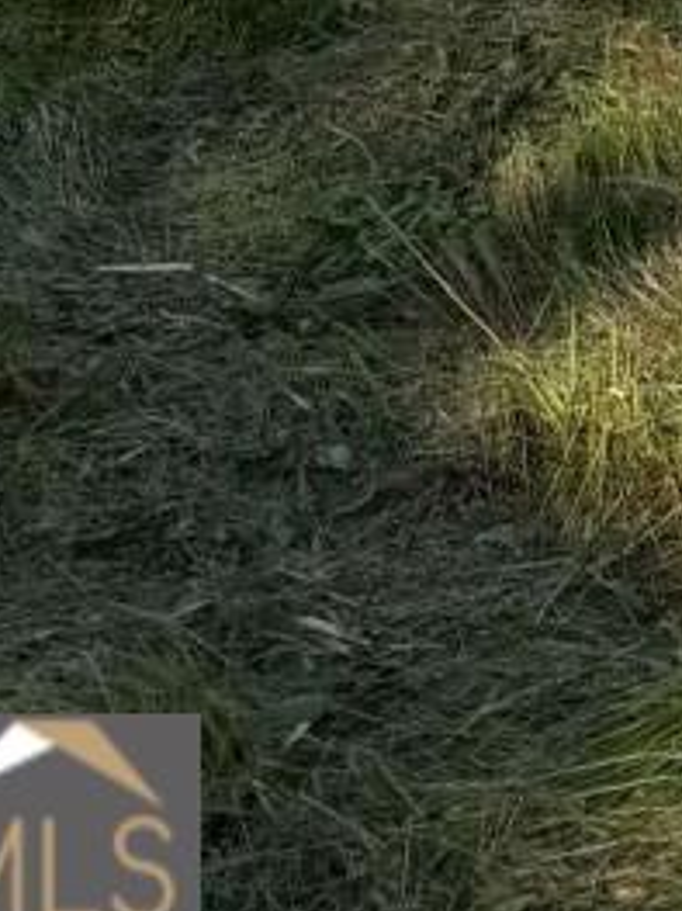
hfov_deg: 9.4
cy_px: -1780
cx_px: 1444
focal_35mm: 146
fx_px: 3838
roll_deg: +3.7
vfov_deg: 10.2
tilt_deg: +5.1
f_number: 1.78
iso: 80
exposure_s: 1/3953
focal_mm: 6.76
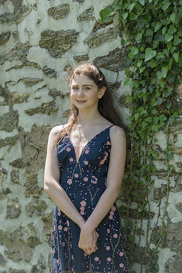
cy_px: 136
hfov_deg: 12.5
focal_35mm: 110
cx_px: 91
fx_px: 834
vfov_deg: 18.6
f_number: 3.2
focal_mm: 110
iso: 400
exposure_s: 1/1600
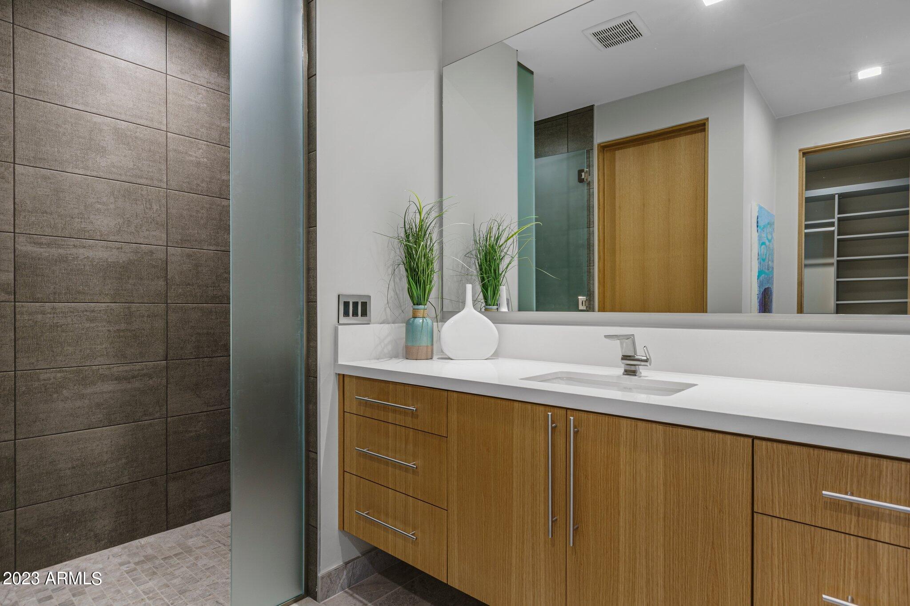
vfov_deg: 64.5
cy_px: 303
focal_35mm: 19
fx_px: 480
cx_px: 455
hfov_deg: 86.9
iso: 400
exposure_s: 1
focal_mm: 19
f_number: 13
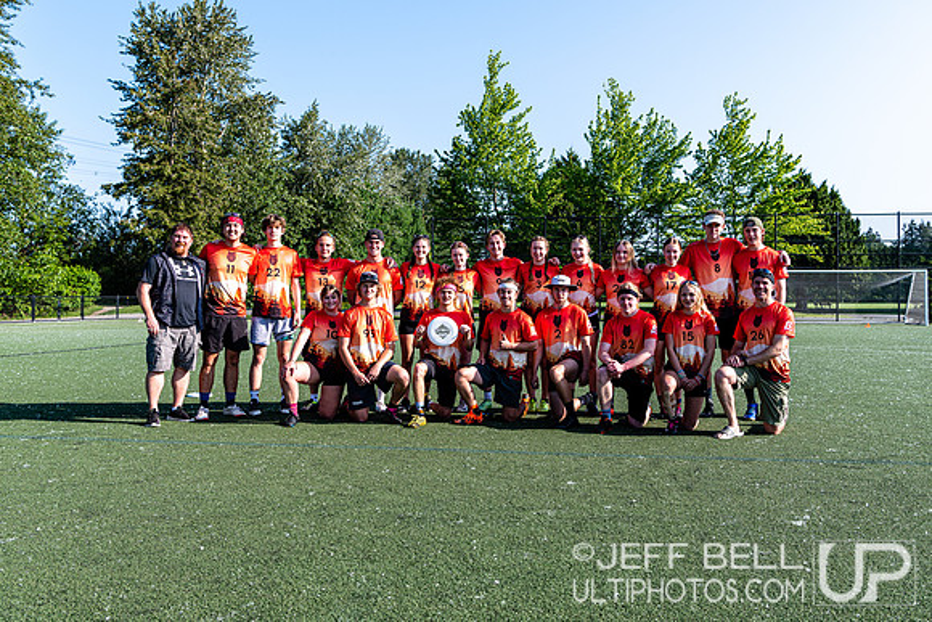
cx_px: 472
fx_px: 854
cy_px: 301
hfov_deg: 57.3
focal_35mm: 33
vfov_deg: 40.0
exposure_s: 1/250
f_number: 5.6
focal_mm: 27
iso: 64
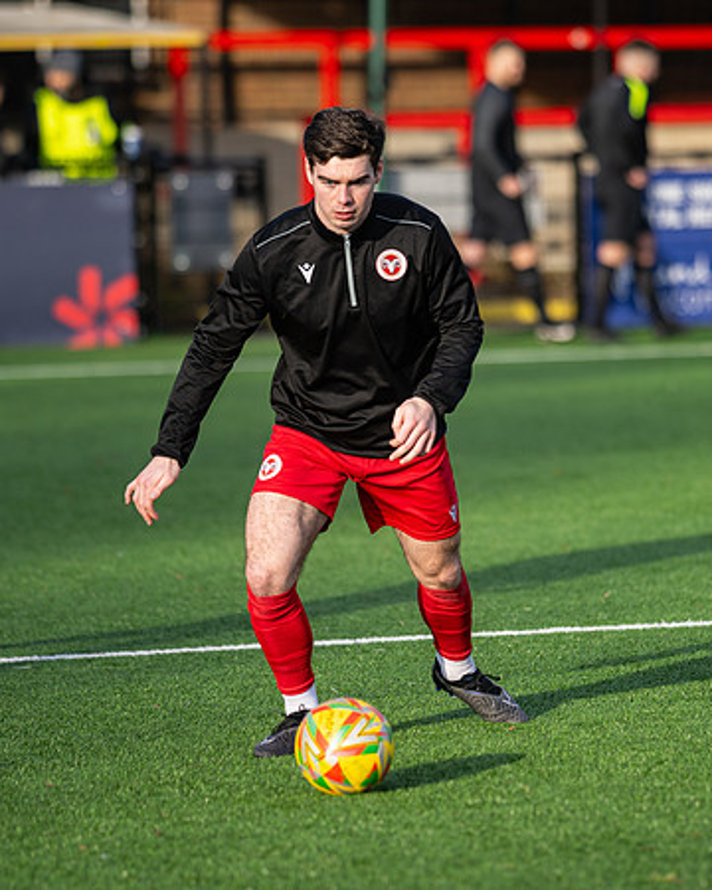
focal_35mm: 244
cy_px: 462
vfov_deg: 7.9
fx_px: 6432
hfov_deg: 6.3
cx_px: 529
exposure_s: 1/2000
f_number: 1.8
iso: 100
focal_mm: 135
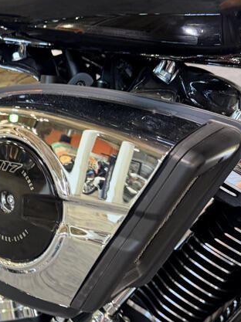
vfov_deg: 32.7
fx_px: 549
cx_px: 80
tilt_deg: -18.8
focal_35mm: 59
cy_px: 178
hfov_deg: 24.7
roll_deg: -5.2
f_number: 1.78
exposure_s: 1/60
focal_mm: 6.76
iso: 320
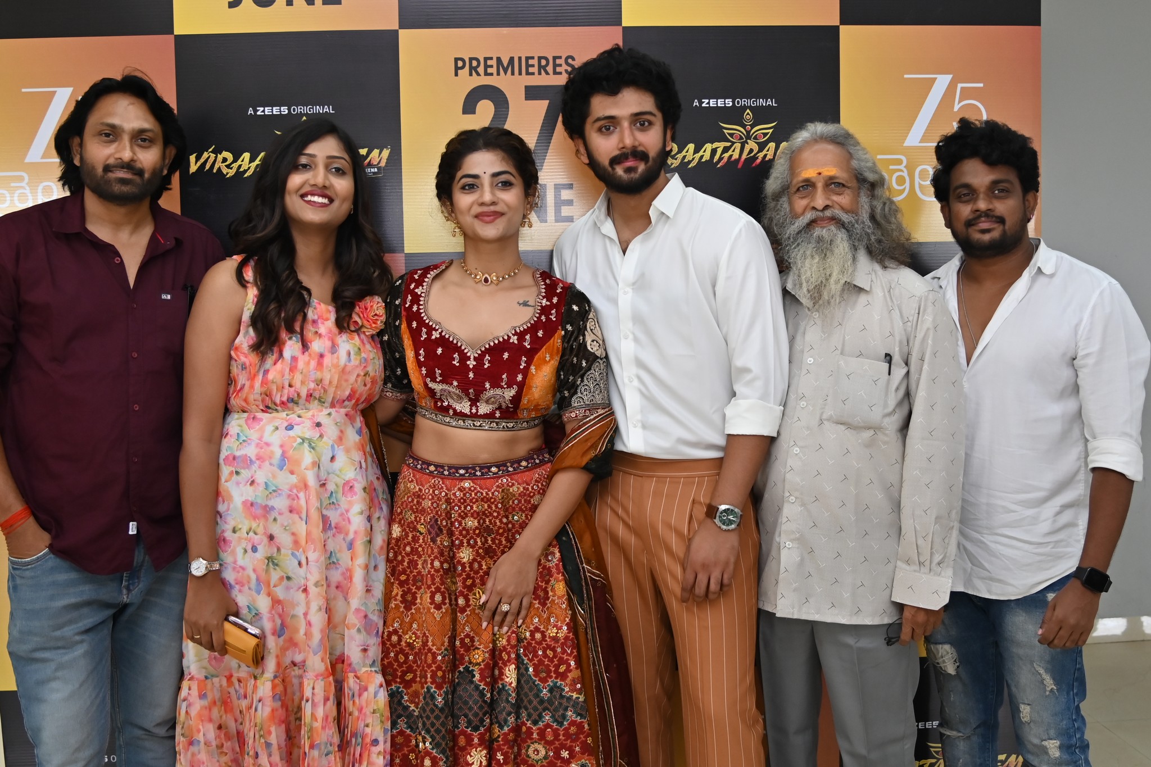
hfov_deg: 53.1
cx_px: 576
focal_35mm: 36
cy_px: 384
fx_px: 1151
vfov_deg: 36.9
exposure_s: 1/200
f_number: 4
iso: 800
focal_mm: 24
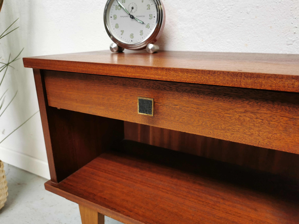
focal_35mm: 27
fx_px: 233
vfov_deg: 51.4
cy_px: 112
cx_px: 150
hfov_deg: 65.3
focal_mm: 5.58
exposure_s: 1/100
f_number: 1.8
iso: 64
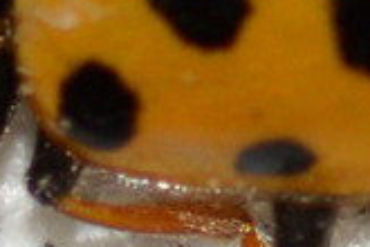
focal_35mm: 872
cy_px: 2
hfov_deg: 2.4
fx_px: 8962
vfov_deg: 1.6
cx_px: 271
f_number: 13
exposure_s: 1/200
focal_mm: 100
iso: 100
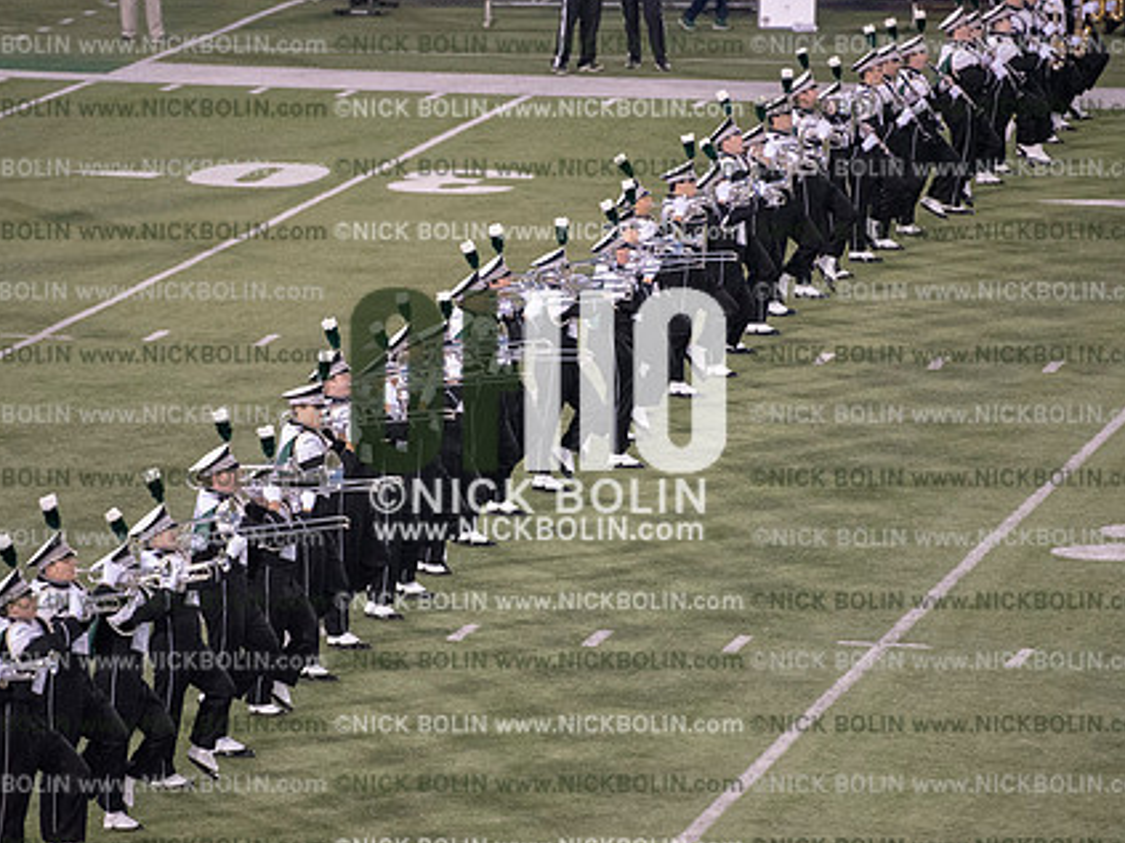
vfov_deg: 5.6
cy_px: 416
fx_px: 8577
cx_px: 537
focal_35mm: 264
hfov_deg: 7.5
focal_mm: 200
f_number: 3.2
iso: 5000
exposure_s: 1/1250
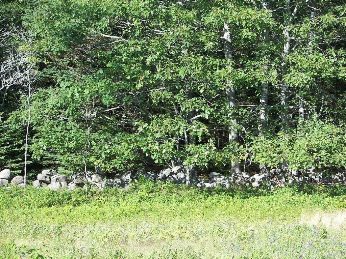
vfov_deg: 11.1
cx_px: 173
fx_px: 1329
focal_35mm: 133
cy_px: 130
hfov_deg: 14.8
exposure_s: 1/160
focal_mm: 22.1
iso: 50
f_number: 3.2
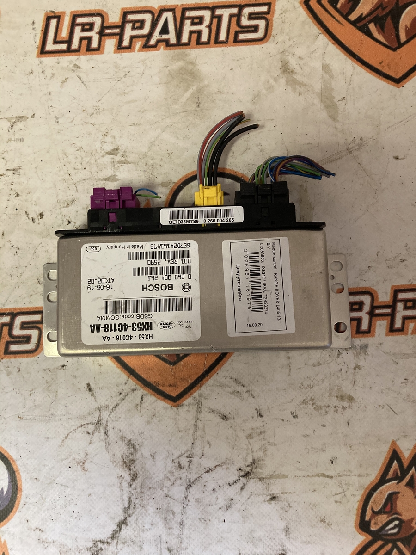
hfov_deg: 49.7
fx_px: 449
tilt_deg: -84.2
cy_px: 278
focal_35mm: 28
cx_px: 208
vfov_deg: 63.4
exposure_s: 1/50
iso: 250
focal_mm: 3.99
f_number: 1.8
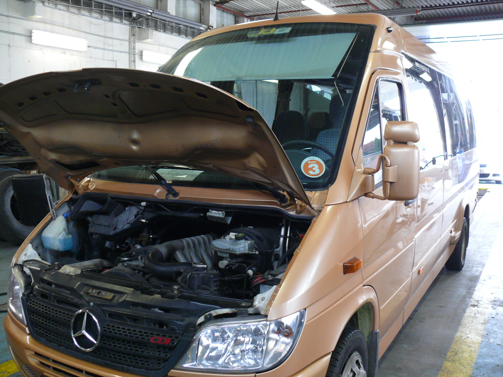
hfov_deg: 52.6
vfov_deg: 40.7
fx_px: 509
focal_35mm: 35
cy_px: 188
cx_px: 252
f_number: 2.8
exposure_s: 1/30
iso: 200
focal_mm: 7.4
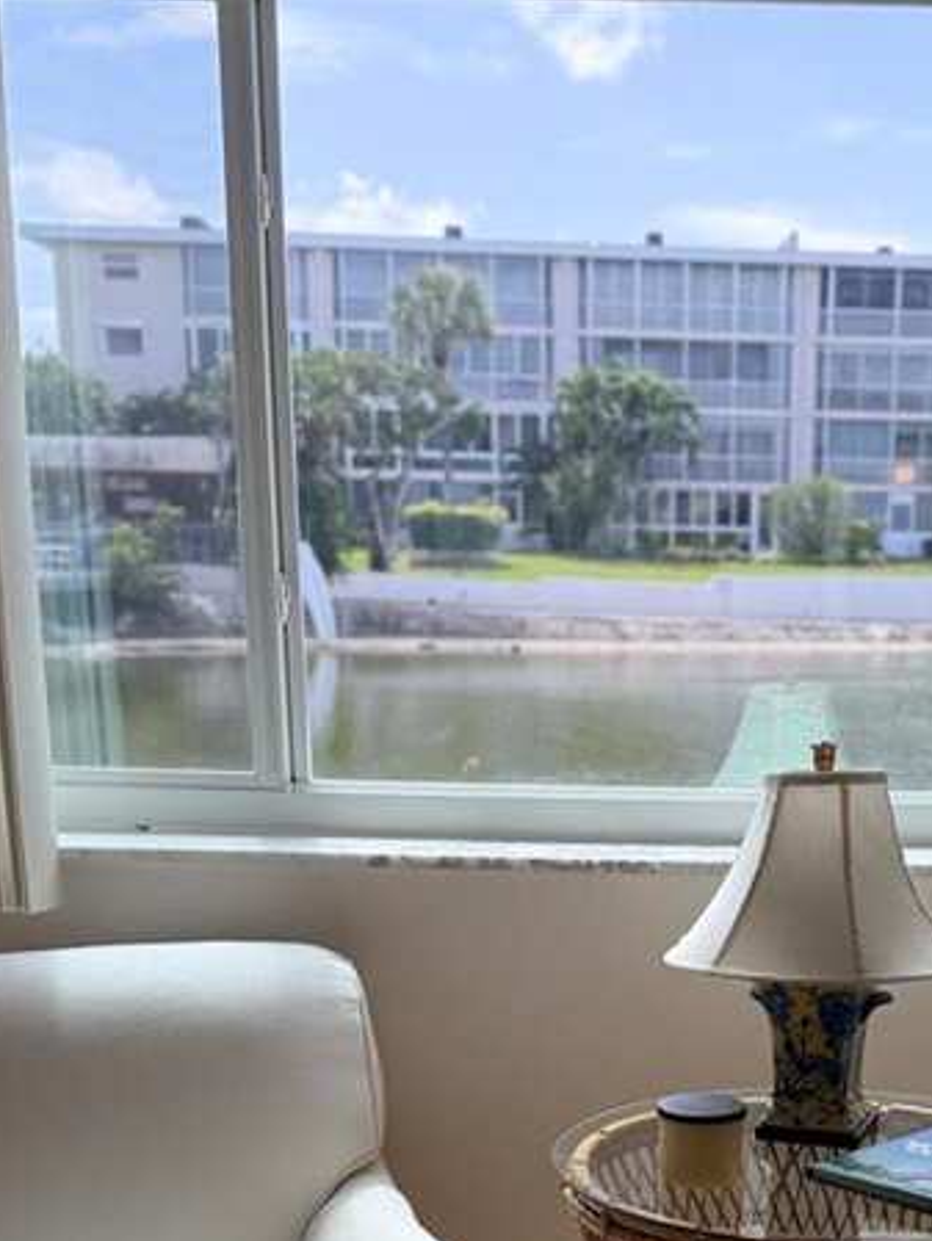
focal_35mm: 57
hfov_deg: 25.3
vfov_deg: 32.1
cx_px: 733
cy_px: 1117
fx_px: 2045
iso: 100
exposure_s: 1/943
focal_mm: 6.76
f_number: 1.78
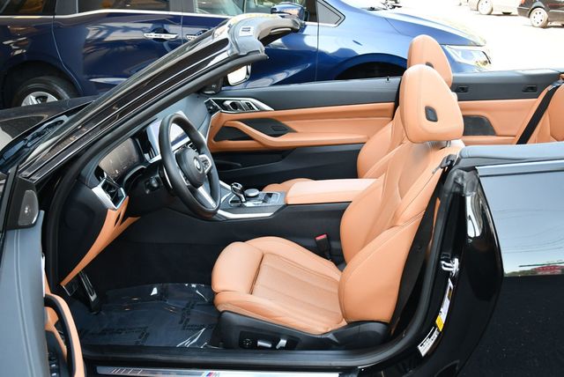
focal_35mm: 36
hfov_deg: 53.1
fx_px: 564
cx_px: 282
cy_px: 188
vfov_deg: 36.9
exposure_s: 1/250
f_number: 3.5
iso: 450
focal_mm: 18
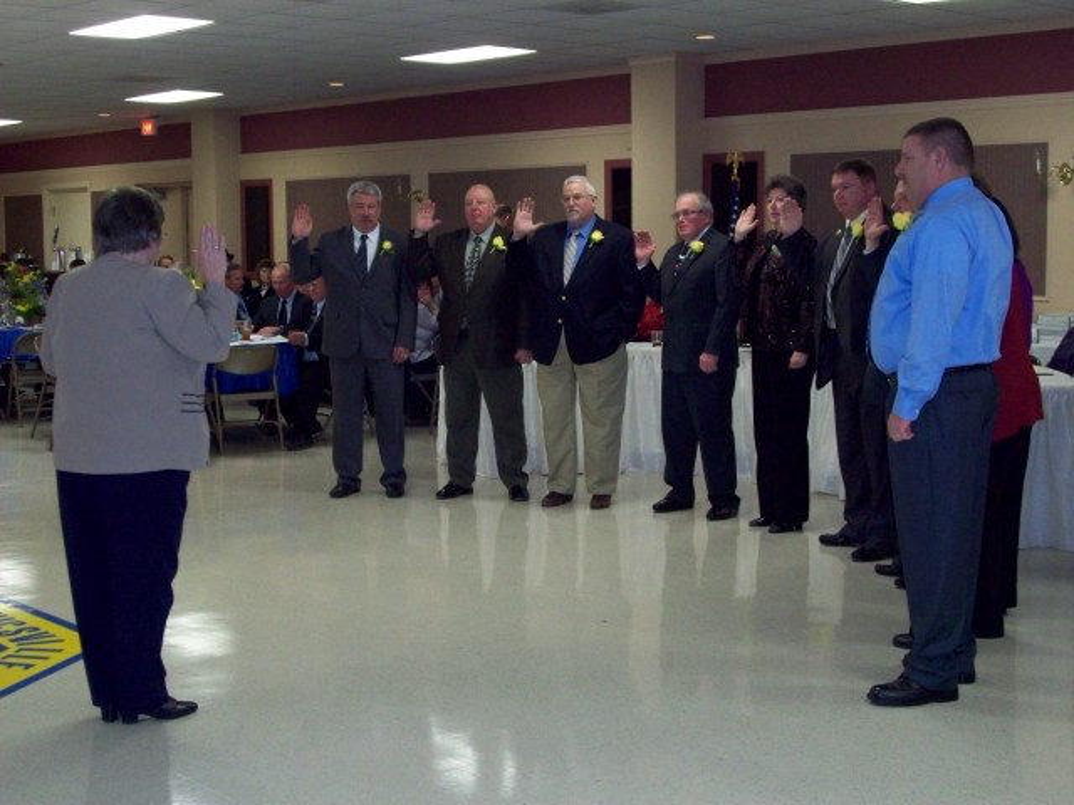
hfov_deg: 35.5
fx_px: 1675
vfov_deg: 27.0
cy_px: 402
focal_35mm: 54
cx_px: 537
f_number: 3.4
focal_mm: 9
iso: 200
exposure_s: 1/56.7
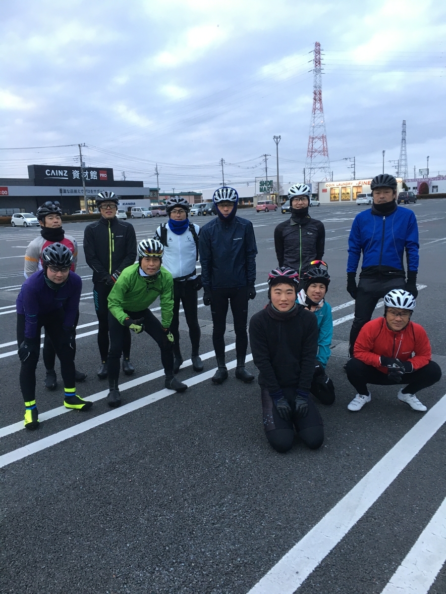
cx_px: 223
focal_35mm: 29
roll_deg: +4.0
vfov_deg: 61.7
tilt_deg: -10.0
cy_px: 297
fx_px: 498
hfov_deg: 48.2
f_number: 2.2
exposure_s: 1/30
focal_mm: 4.15
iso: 80
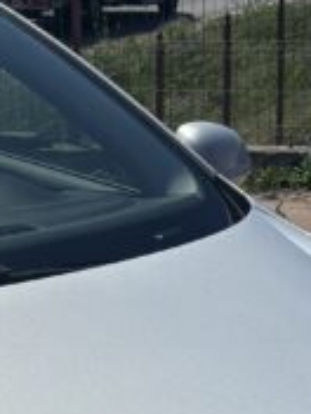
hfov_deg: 9.6
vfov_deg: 13.1
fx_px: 1809
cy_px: 205
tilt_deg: -10.4
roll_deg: +1.7
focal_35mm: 151
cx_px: -101
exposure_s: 1/9901
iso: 50
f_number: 1.6
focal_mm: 5.96
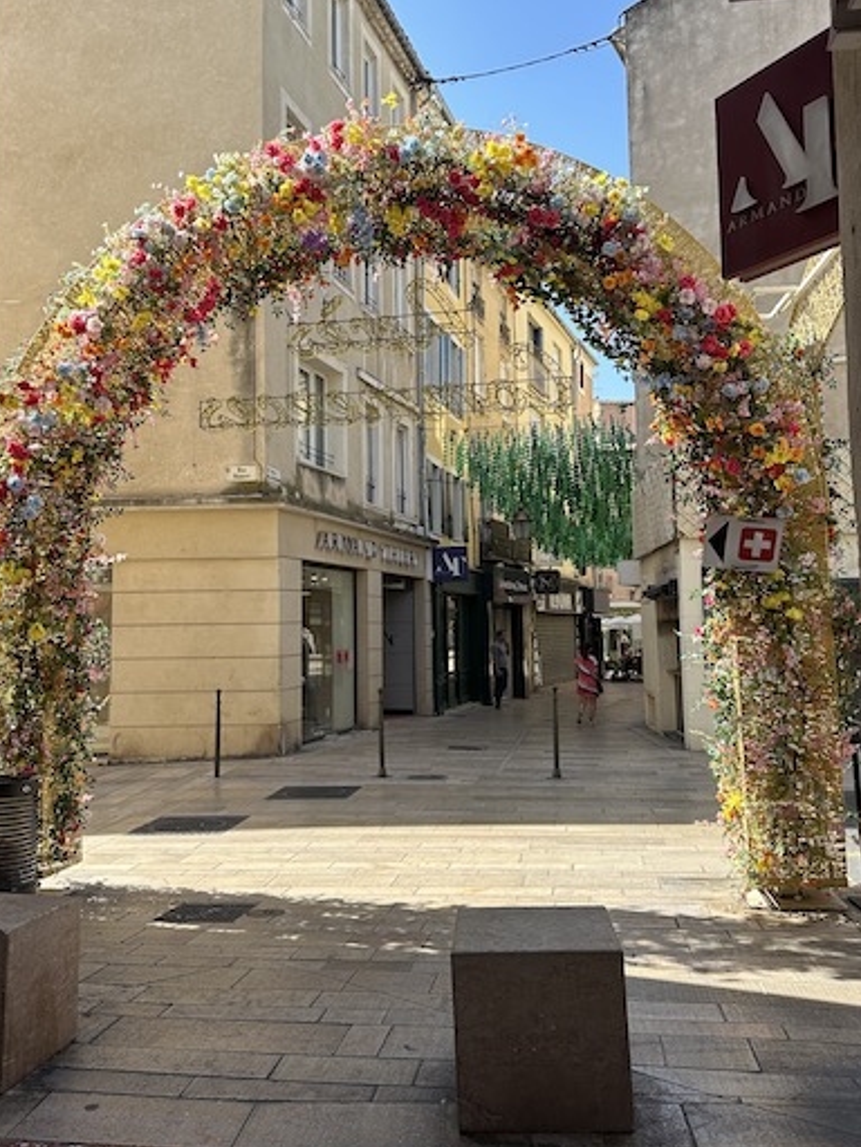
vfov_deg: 59.9
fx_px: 995
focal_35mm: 30
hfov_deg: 46.8
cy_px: 551
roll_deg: -0.8
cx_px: 413
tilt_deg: +5.5
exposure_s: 1/1473
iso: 80
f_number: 1.78
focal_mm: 6.86
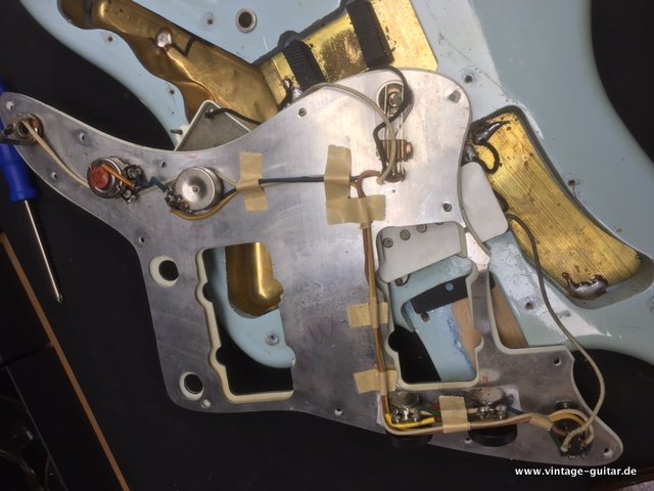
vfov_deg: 48.2
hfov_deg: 61.7
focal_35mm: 29
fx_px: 548
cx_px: 327
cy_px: 246
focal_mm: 4.15
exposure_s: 1/100
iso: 40
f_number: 2.2
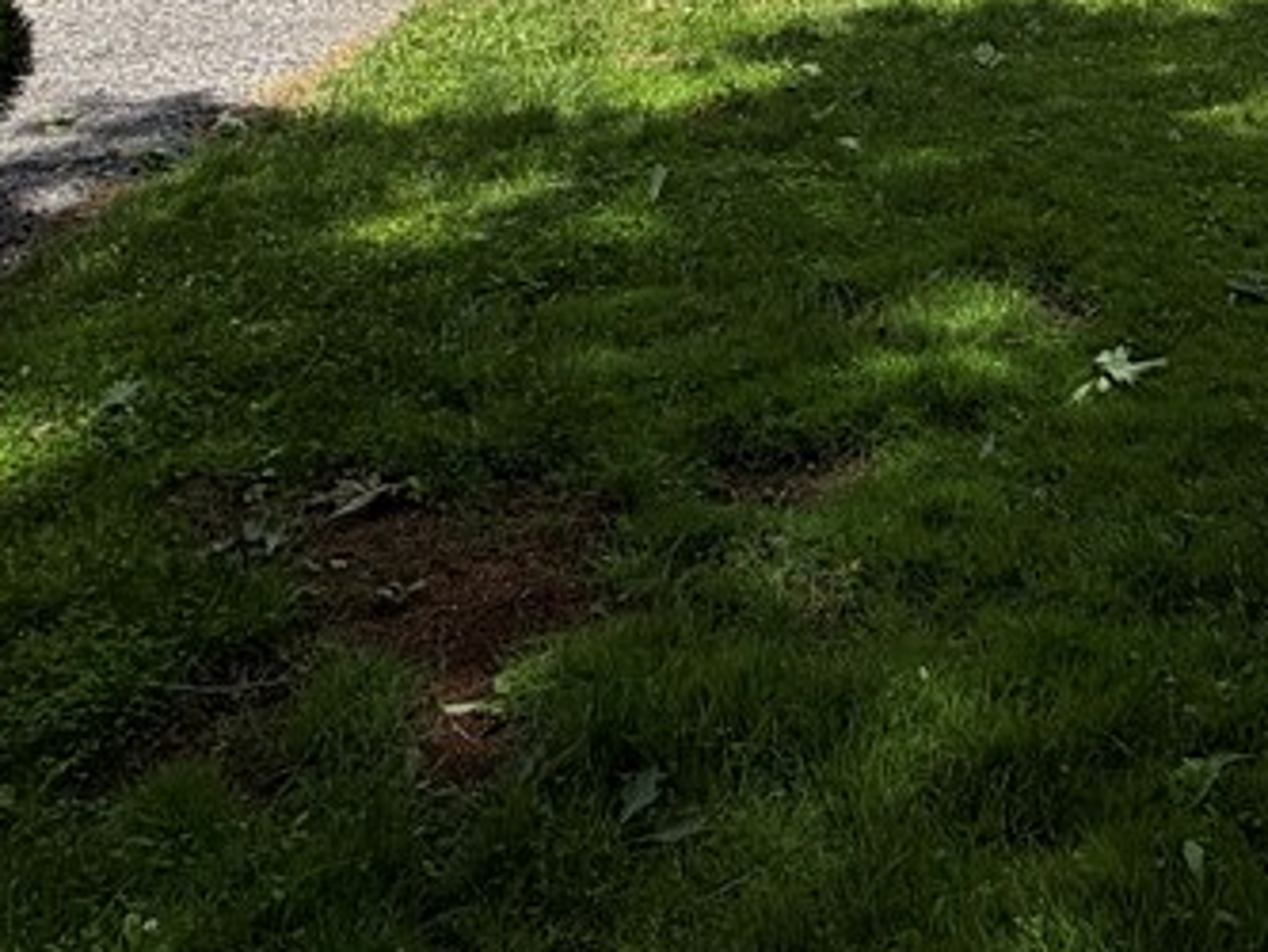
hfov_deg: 42.2
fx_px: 1576
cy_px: -339
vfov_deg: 27.2
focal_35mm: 43
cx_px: 982
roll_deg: +0.1
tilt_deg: +2.7
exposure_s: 1/809
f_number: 2.2
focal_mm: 2.22
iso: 20
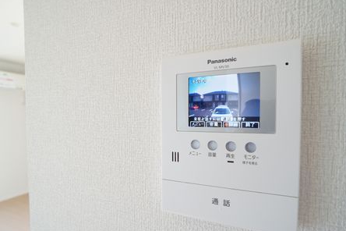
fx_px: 259
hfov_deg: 67.4
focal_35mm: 27
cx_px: 170
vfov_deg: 47.9
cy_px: 126
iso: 400
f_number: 4
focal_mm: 16
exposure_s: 1/60
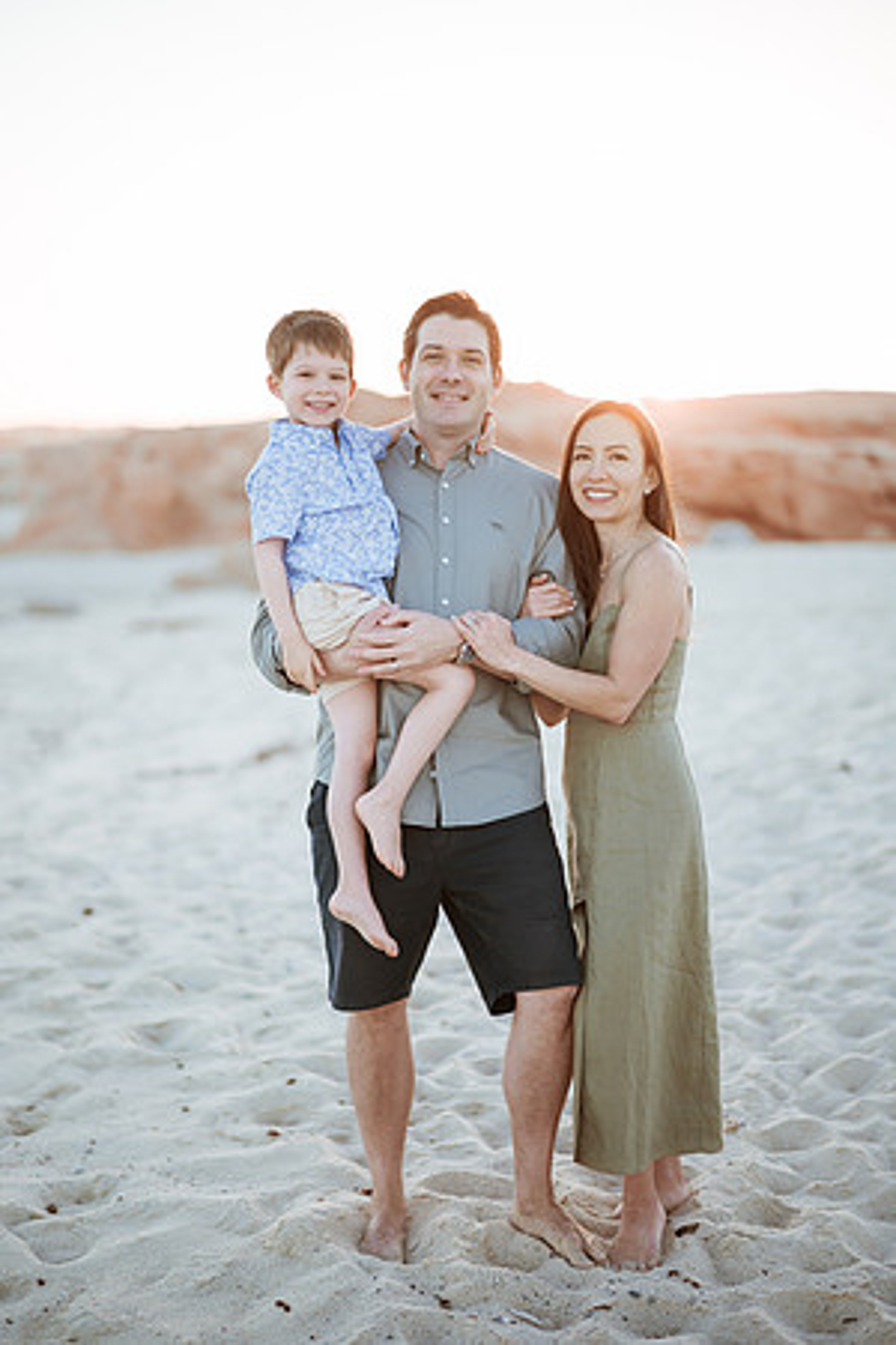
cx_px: 448
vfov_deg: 34.5
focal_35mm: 58
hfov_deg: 23.4
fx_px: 2165
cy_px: 672
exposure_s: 1/1000
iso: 100
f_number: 1.4
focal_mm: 58
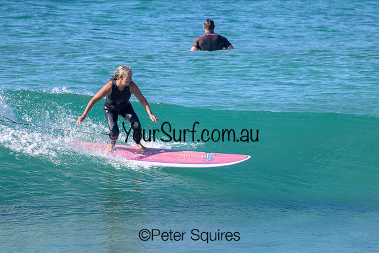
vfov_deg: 1.4
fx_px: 10149
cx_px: 180
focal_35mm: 964
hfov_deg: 2.1
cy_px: 120
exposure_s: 1/1250
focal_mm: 800
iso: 1100
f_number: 11
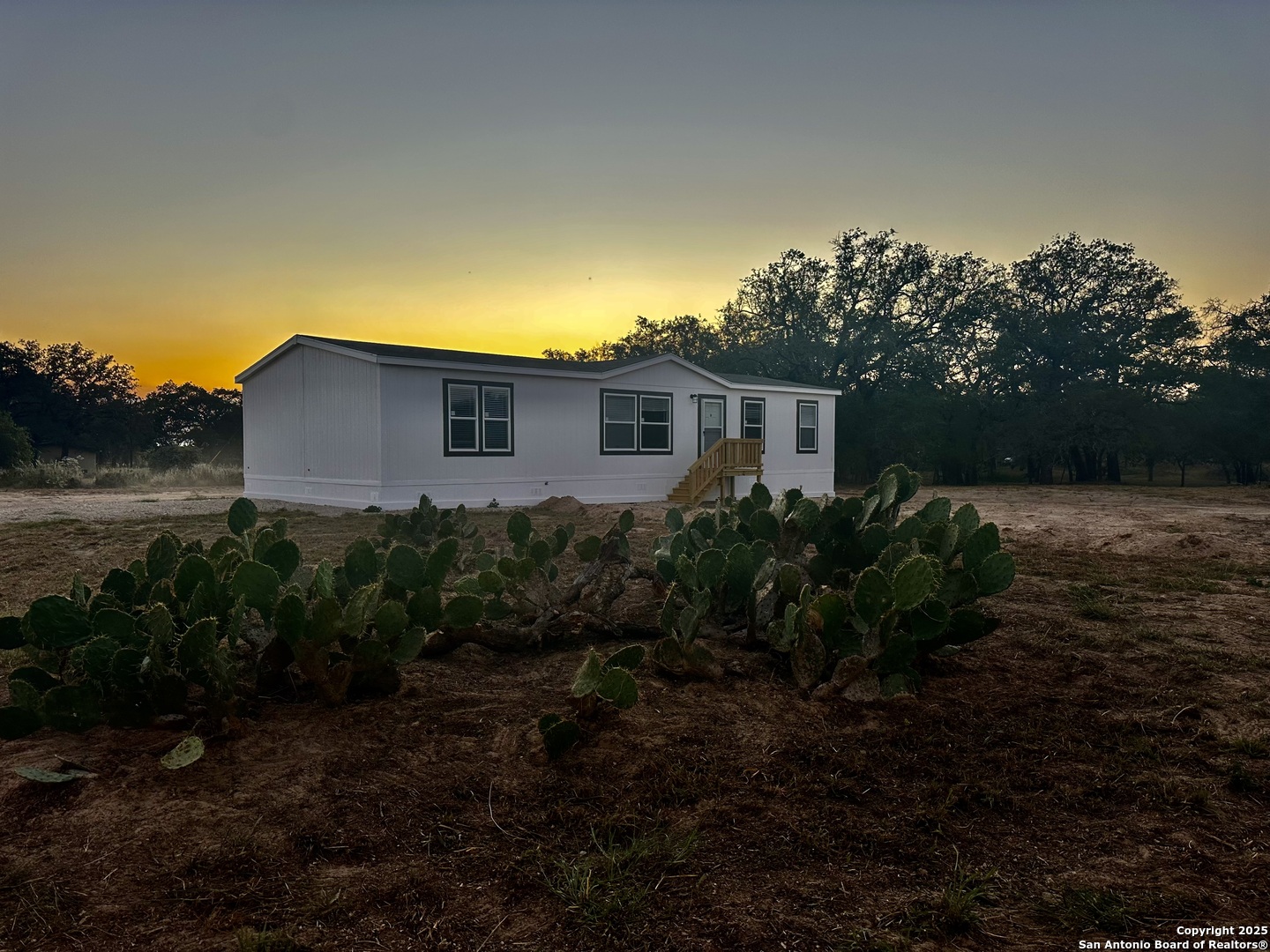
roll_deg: +0.6
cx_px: 635
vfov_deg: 56.8
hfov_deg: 71.6
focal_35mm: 24
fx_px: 881
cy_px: 476
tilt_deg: -1.9
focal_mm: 6.86
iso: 64
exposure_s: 1/121
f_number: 1.78
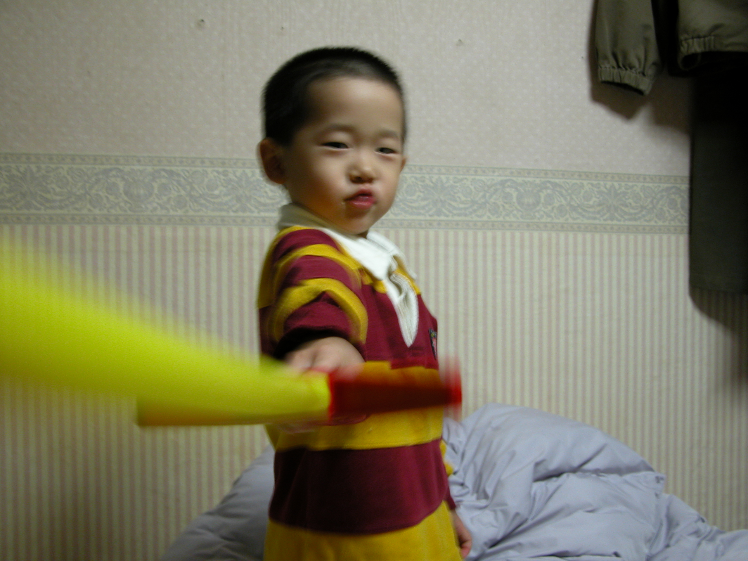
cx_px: 374
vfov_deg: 32.2
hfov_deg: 42.1
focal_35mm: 45
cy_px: 280
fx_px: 972
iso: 120
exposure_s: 1/4.4
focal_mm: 11.6
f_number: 3
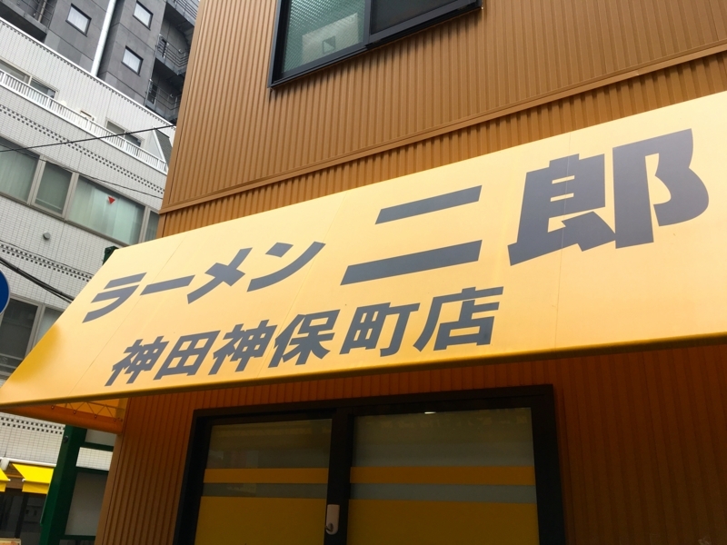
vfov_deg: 48.2
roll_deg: -2.8
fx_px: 609
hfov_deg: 61.7
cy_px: 272
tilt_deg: +23.2
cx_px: 364
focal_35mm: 29
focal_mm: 4.15
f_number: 2.2
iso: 25
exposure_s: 1/712
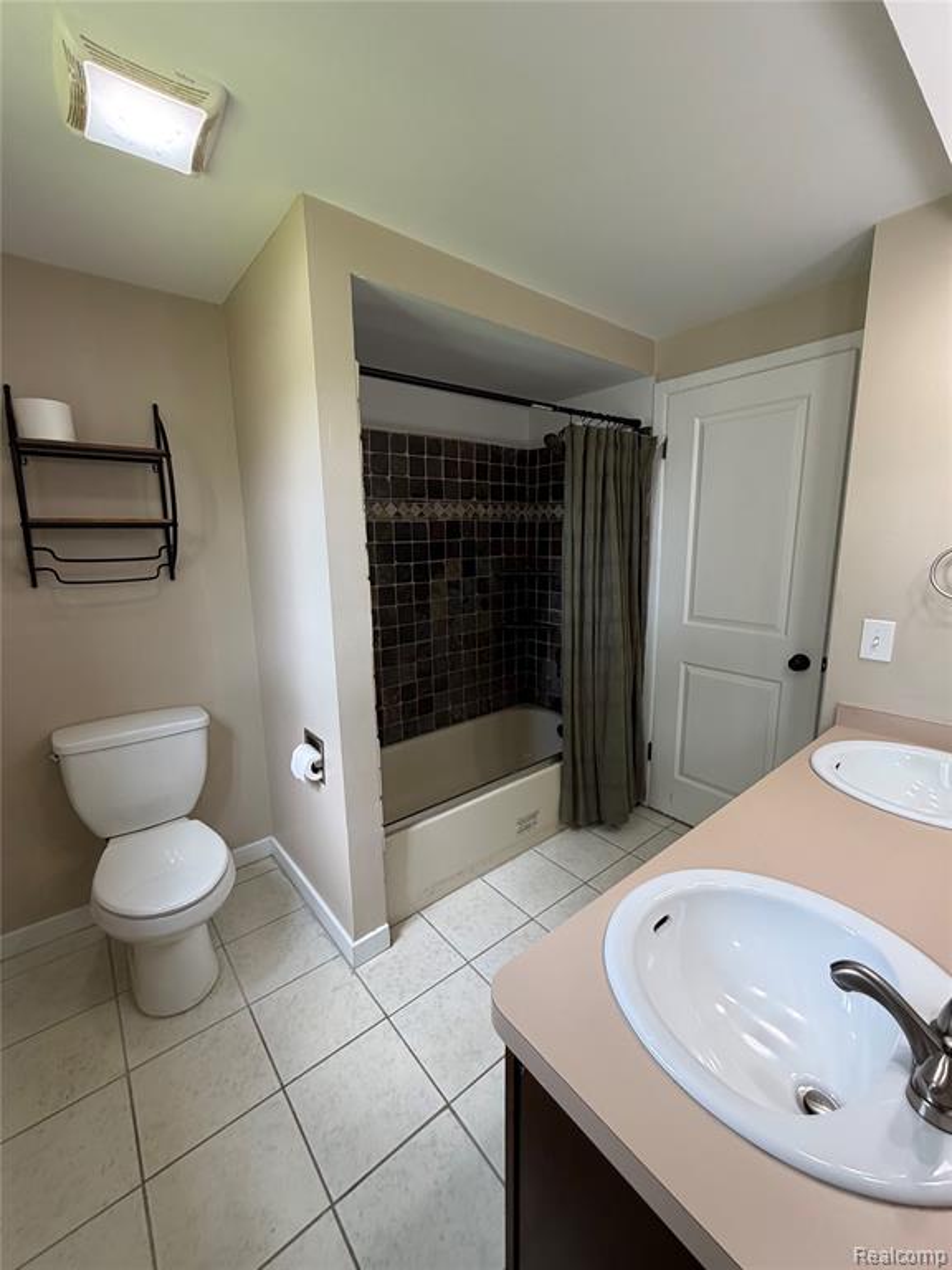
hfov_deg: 85.7
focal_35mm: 14
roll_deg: +0.9
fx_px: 513
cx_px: 476
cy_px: 635
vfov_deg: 102.1
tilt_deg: -11.3
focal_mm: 2.22
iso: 160
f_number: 2.2
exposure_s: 1/120
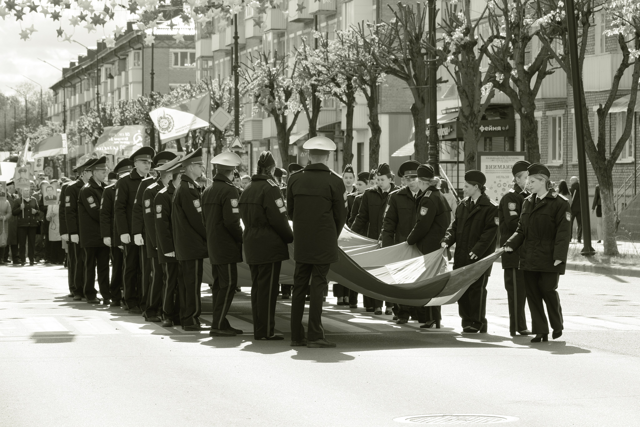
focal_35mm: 147
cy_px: 214
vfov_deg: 9.3
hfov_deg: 14.0
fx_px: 2613
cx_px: 320
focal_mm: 97.9
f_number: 9
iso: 400
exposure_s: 1/250
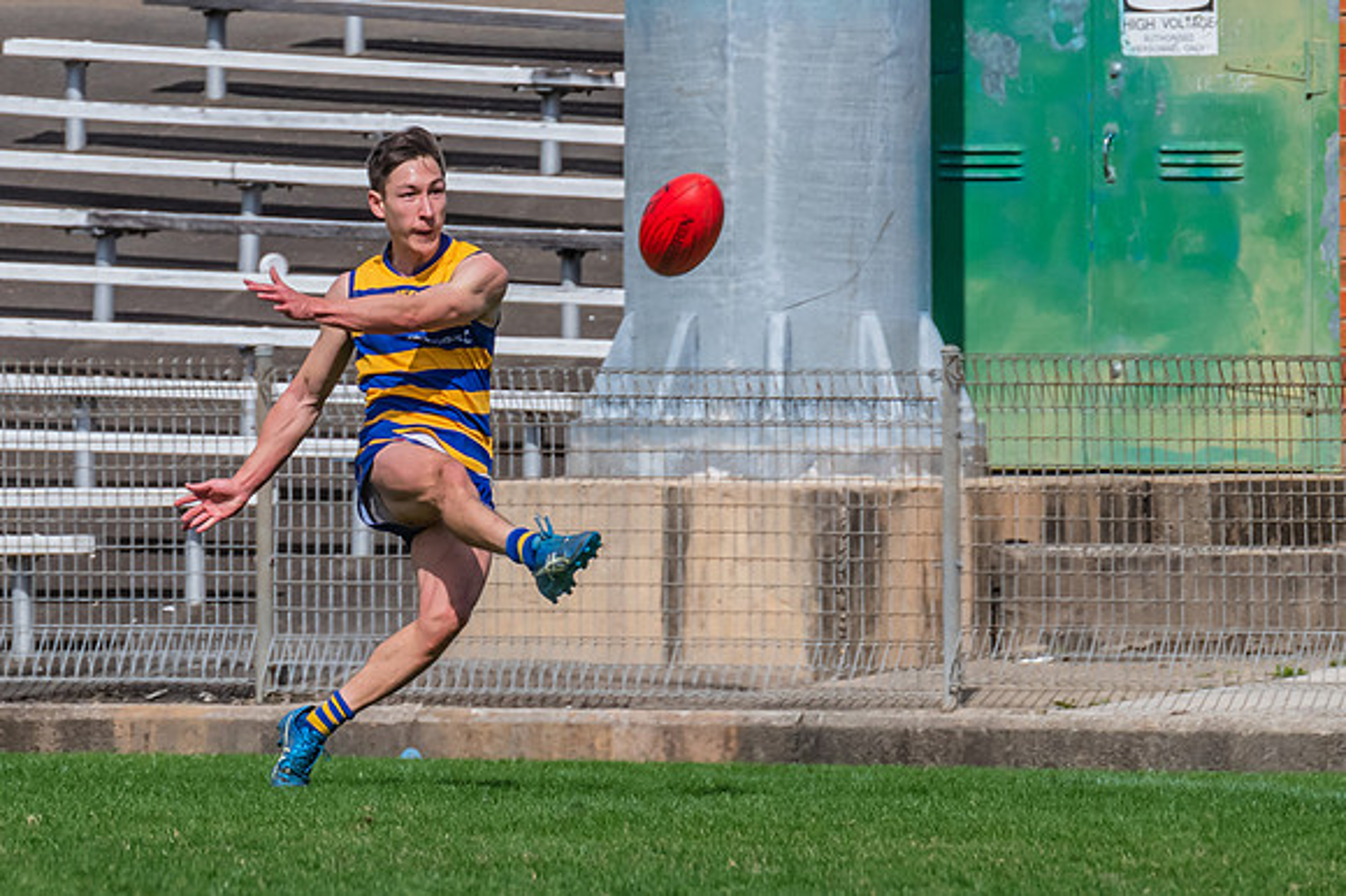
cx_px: 421
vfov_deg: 1.4
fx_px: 37679
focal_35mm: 1008
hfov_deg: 2.0
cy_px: 495
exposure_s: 1/1600
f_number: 10
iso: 800
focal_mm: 420
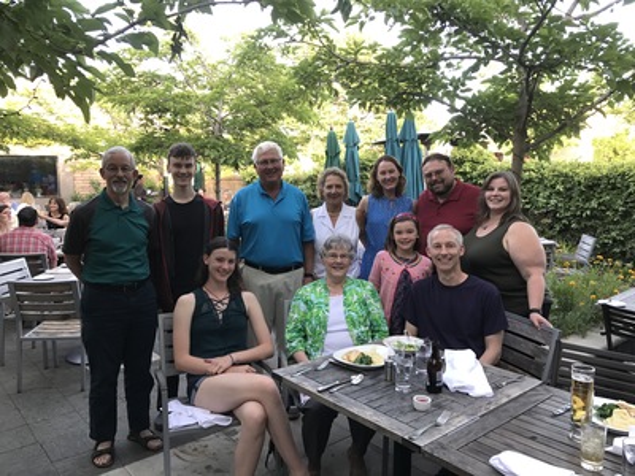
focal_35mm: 28
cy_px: 238
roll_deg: +0.1
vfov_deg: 49.7
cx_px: 318
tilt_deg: -6.2
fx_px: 514
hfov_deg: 63.4
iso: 25
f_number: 1.8
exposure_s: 1/60
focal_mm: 3.99
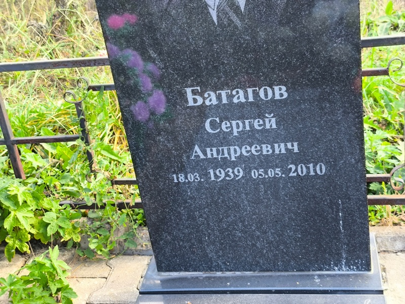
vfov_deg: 29.1
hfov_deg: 38.2
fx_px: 585
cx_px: 202
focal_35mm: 50
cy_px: 152
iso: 80
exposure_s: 1/120
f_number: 1.7
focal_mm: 4.71
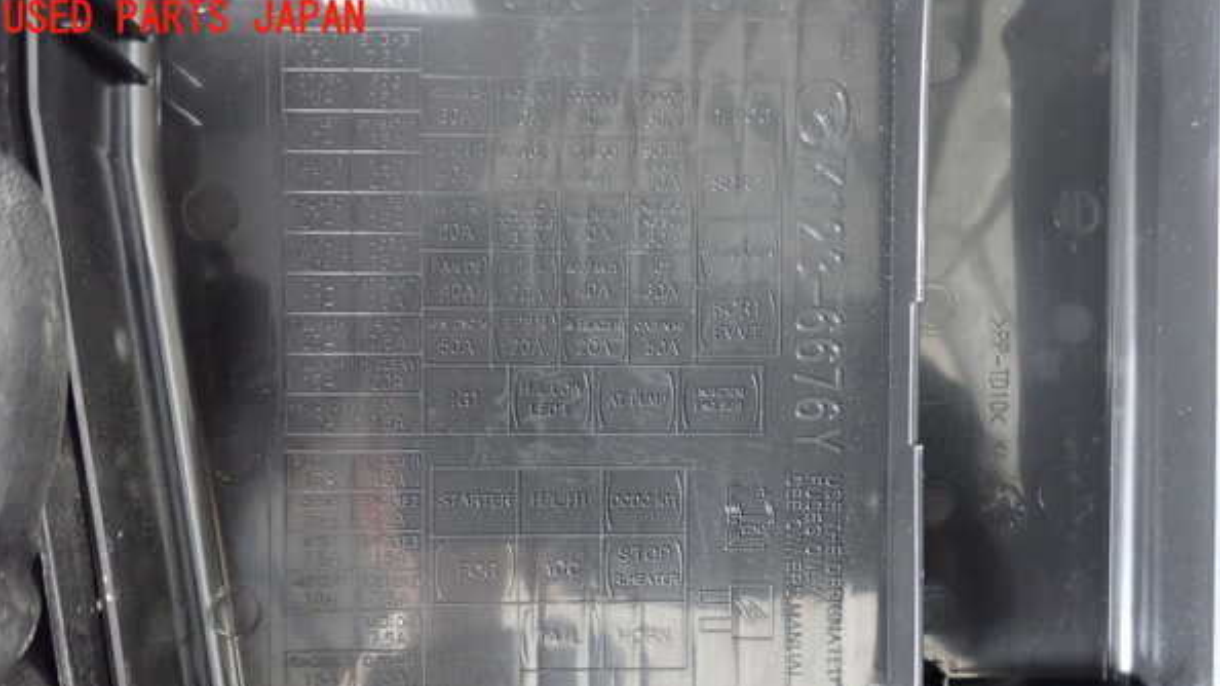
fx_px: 1067
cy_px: 456
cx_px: 608
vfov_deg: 35.3
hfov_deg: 59.5
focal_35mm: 33
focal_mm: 5.4
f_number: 2.3
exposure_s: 1/25
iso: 800
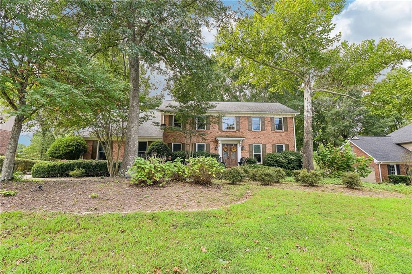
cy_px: 137
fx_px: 183
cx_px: 206
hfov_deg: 96.8
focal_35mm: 16
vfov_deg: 73.7
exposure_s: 1/100
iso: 200
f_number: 8
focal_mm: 16
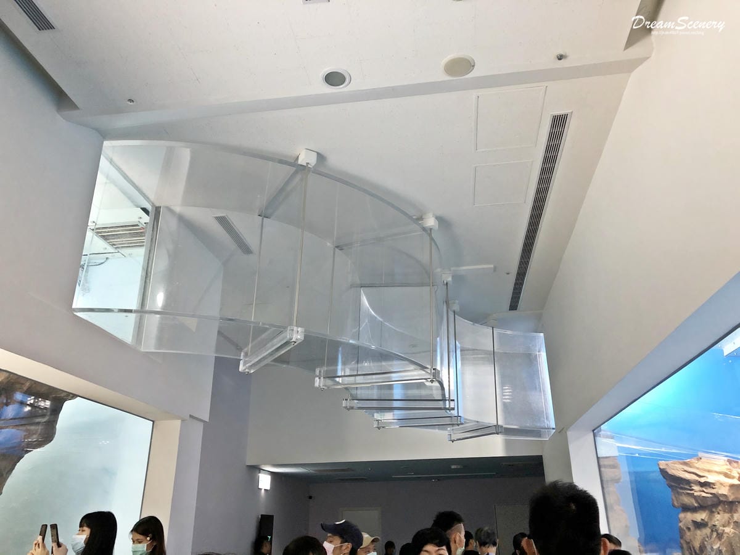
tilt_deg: +20.8
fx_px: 599
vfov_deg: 49.7
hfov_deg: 63.4
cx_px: 370
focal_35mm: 28
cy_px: 278
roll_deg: +0.2
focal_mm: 3.99
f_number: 1.8
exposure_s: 1/15
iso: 50
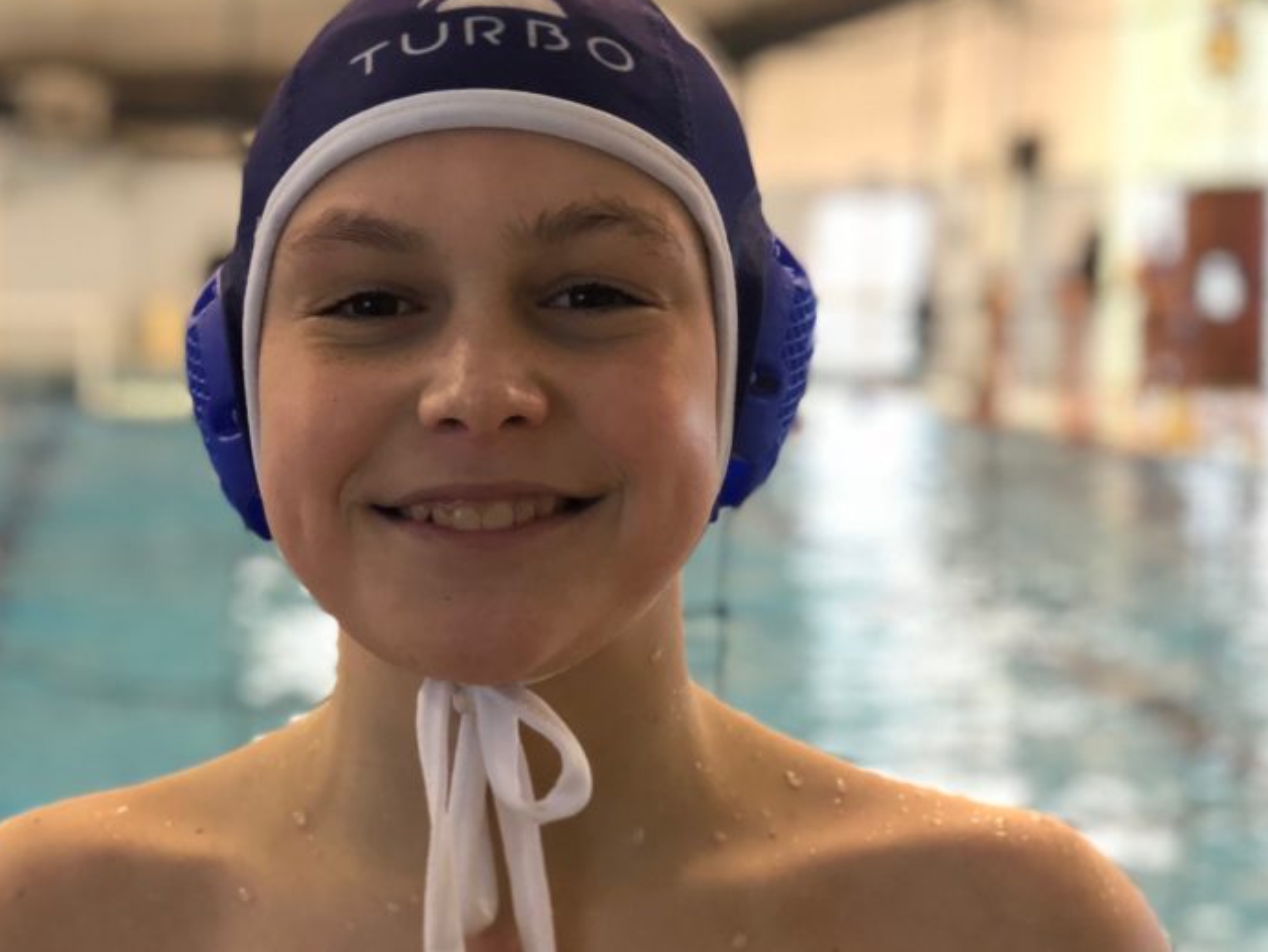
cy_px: 547
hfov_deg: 22.1
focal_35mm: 88
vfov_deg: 16.8
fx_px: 3225
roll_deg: +0.0
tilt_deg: -4.5
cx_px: 352
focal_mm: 6
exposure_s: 1/25
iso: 125
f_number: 2.4
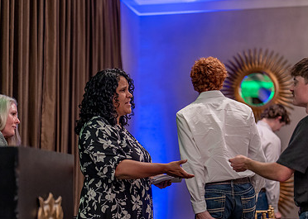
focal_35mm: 89
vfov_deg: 16.0
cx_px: 181
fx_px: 778
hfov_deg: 22.4
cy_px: 157
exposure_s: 1/320
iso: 800
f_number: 1.2
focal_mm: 50
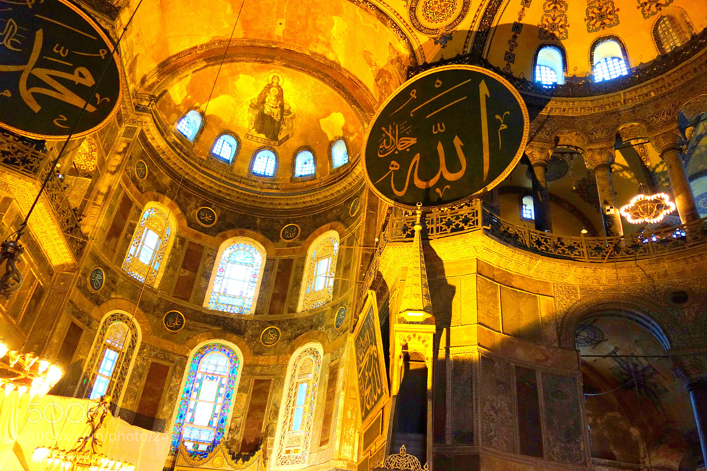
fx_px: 550
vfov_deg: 46.4
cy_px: 236
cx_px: 354
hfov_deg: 65.5
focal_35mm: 28
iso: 400
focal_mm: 10.4
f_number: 1.8
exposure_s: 1/30
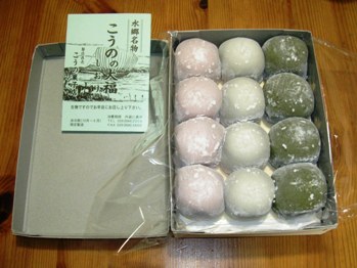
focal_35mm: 38
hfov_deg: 49.0
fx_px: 392
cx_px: 178
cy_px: 134
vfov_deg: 37.7
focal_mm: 5.8
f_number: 2.8
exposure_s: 1/12.9
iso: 200
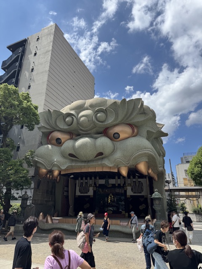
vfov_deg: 71.6
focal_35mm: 24
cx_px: 101
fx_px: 187
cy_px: 134
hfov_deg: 56.8
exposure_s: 1/5348
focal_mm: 6.76
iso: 80
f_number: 1.78
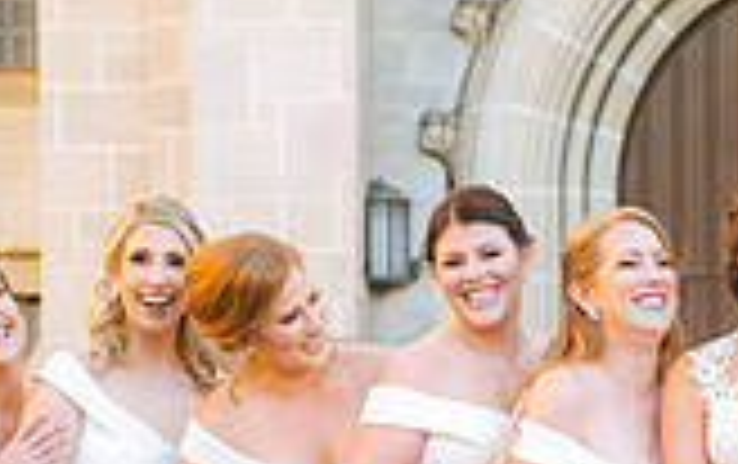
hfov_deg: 11.0
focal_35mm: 187
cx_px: 819
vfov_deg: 7.0
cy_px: 505
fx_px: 3766
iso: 180
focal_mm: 52
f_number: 3.2
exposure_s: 1/320
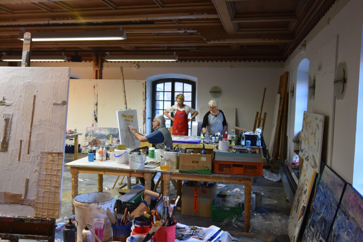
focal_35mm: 36
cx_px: 182
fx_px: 363
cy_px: 121
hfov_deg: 53.1
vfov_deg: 36.9
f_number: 4
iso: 1000
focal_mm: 24
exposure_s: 1/60
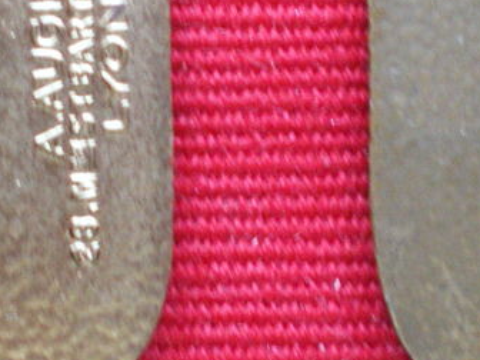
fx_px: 1567
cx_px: 277
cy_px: 117
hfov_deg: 17.4
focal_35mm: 113
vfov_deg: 13.1
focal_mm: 6.3
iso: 400
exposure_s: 1/13
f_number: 3.1
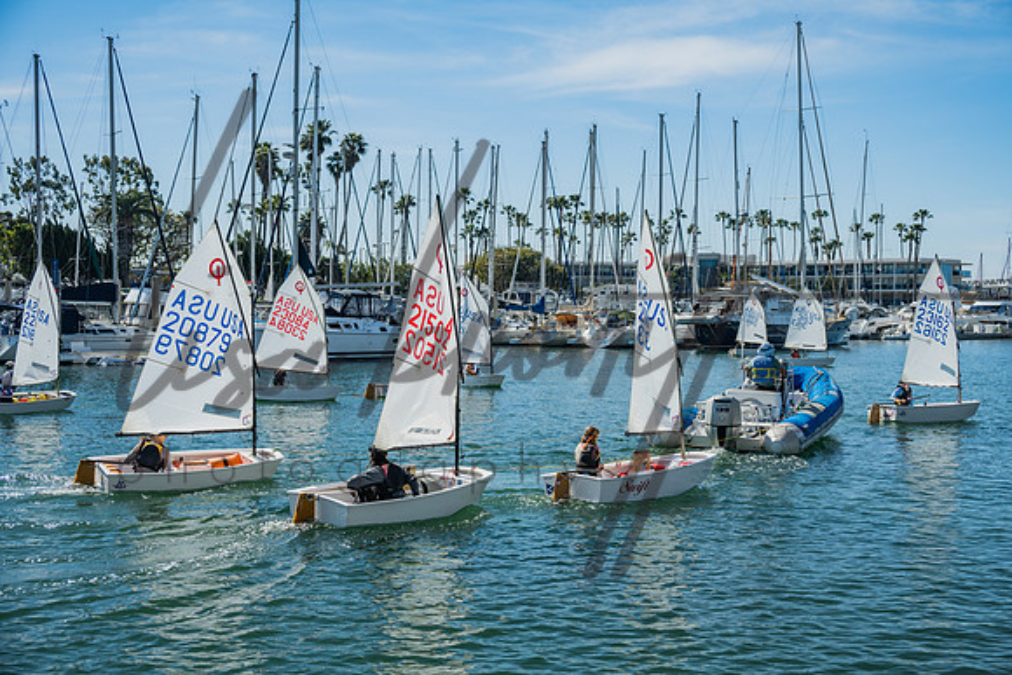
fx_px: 1350
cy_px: 338
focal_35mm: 48
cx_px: 506
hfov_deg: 41.1
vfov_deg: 28.1
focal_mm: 48
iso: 100
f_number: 5.3
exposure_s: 1/400
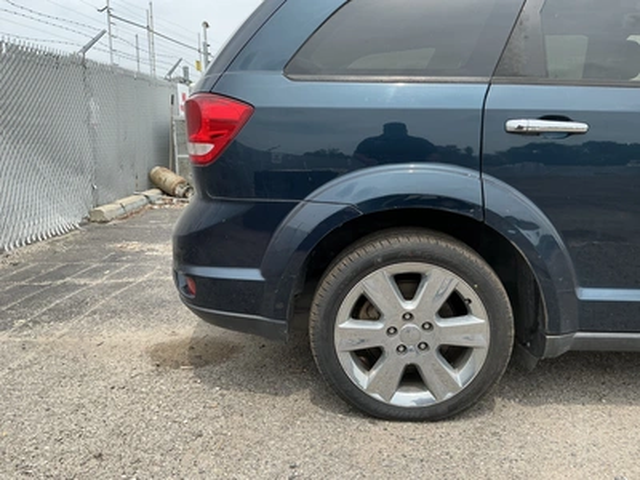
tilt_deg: -10.4
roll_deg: +0.3
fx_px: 518
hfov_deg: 63.4
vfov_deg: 49.7
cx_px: 320
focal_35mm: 28
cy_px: 240
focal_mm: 3
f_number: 1.8
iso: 25
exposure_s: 1/962
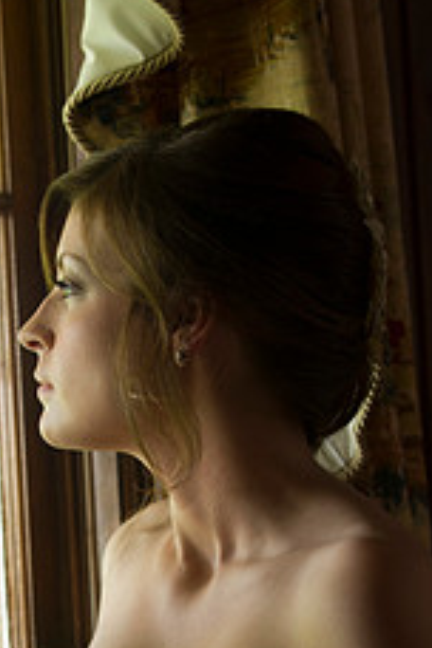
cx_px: 41
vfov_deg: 13.7
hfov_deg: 9.2
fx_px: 2664
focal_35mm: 148
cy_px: 597
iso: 1250
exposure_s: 1/80
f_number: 3.5
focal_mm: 75
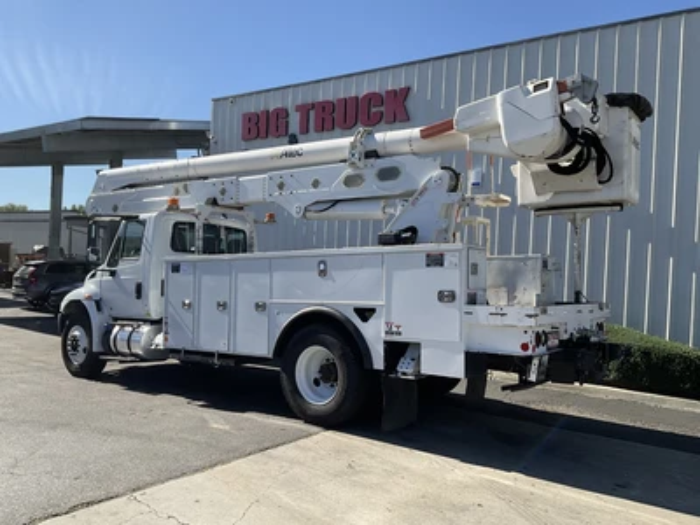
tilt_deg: +0.4
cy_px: 262
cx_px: 350
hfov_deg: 61.7
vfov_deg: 48.2
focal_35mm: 29
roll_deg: -3.5
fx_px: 586
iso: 16
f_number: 1.8
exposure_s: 1/1626
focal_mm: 3
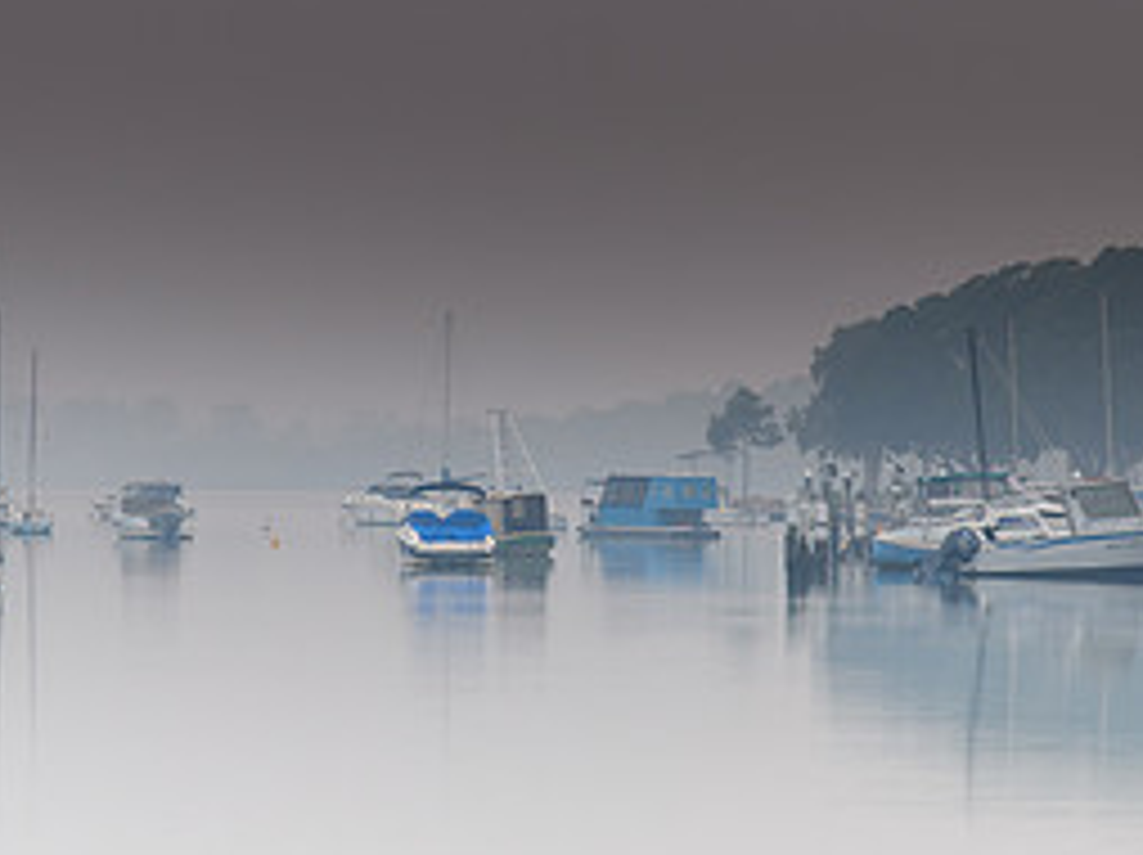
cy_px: 592
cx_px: 531
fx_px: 8742
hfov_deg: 7.5
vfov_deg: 5.6
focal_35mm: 265
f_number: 8
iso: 40
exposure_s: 1.3
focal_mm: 120
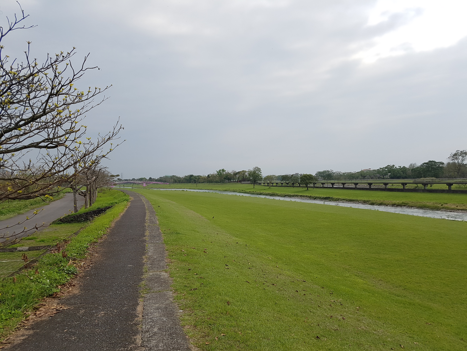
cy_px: 176
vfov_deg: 53.1
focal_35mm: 26
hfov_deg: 67.3
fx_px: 351
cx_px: 234
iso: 50
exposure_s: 1/2840
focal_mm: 4.2
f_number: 1.7
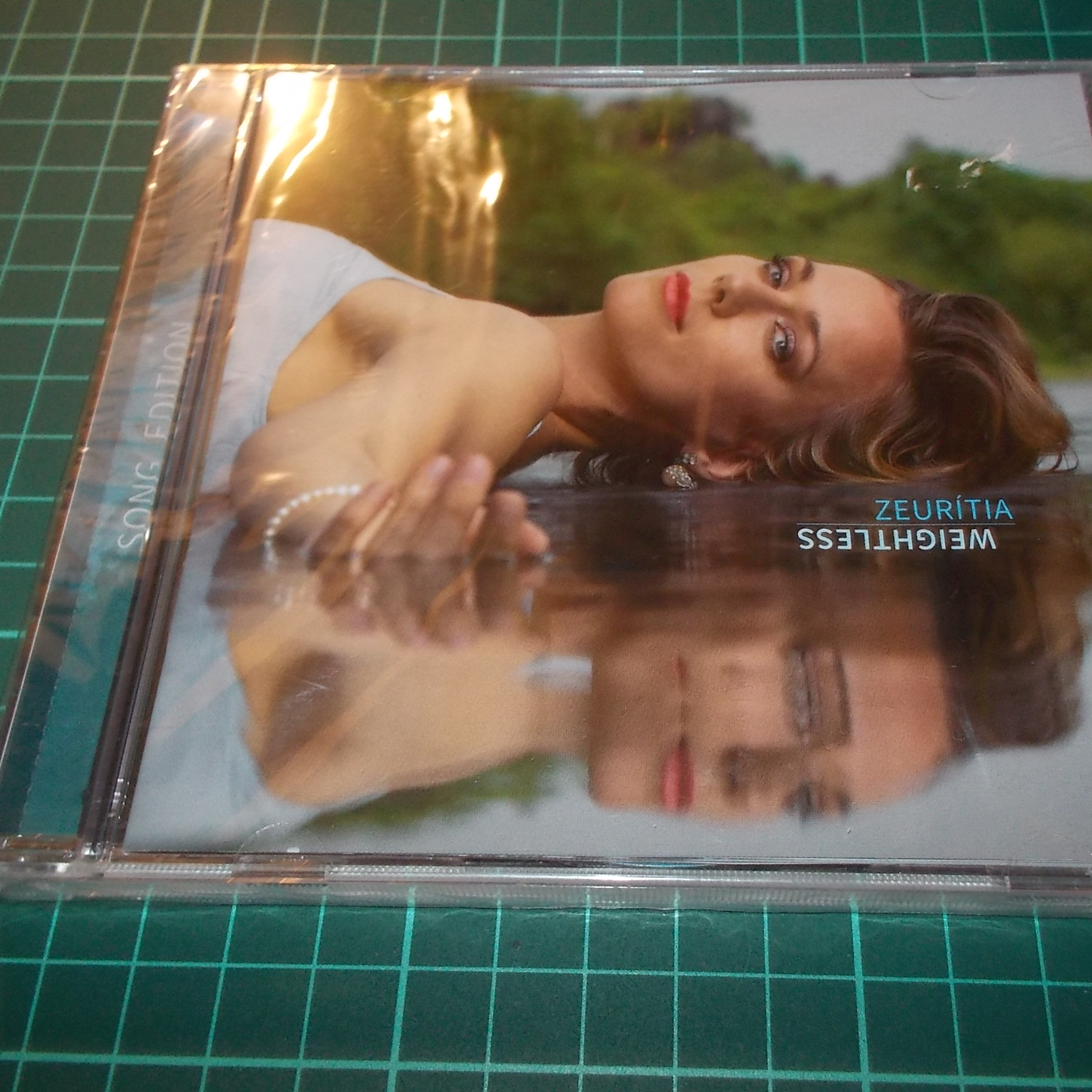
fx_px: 1249
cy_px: 536
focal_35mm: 35
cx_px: 622
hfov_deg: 47.1
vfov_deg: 47.2
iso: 200
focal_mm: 4.1
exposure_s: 1/30
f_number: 3.3
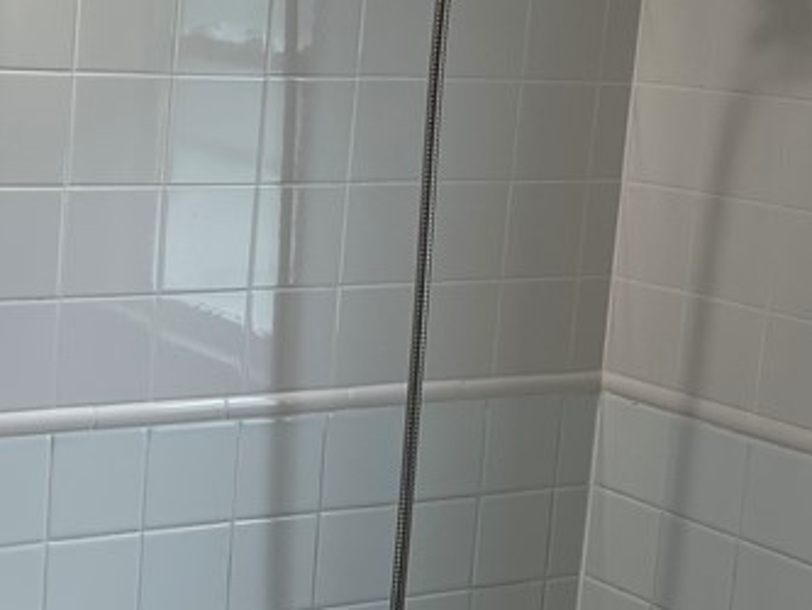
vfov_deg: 18.4
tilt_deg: -9.1
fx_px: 1877
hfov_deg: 23.8
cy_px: 264
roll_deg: -3.1
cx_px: 95
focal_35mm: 80
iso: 50
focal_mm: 5.7
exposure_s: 1/161
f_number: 1.5
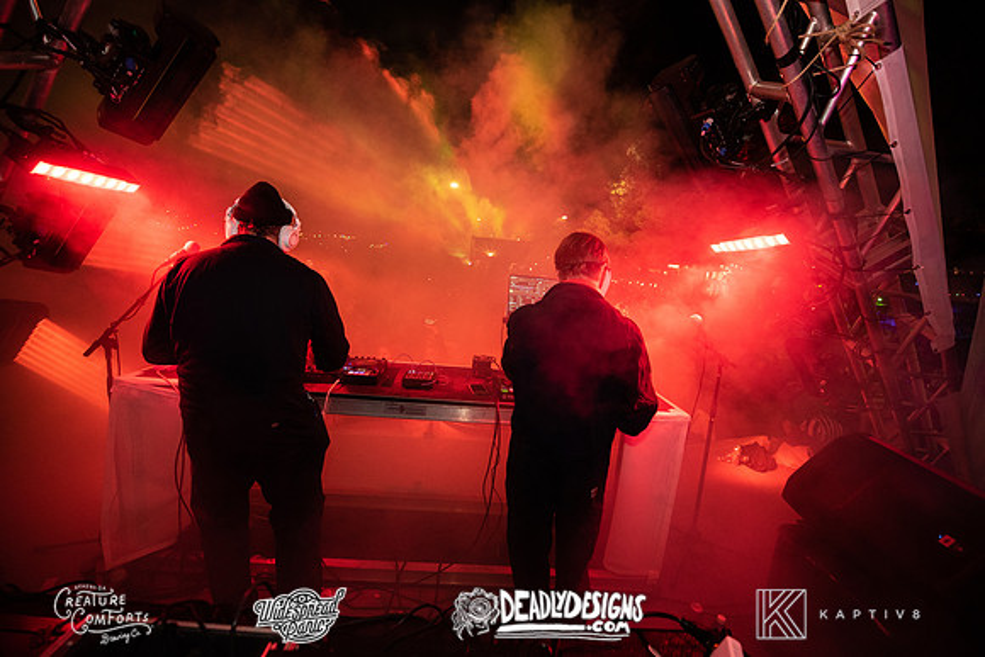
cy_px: 328
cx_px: 492
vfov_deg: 81.2
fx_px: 383
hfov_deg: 104.2
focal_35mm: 14
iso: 2000
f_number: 3.5
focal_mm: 14
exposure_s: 1/80
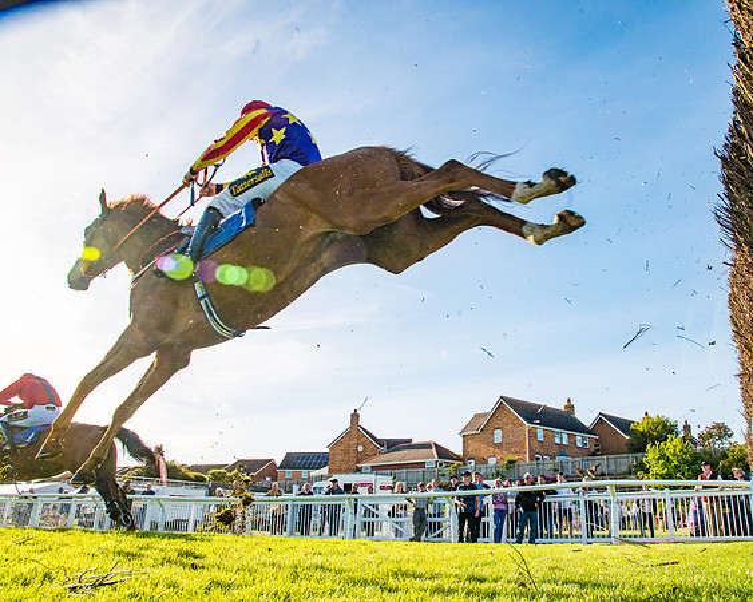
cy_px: 301
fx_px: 603
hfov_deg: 63.6
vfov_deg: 53.1
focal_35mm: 27
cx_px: 434
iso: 500
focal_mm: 24
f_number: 8
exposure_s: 1/1000
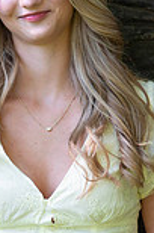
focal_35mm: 366
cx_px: 36
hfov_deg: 3.7
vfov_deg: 5.6
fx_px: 2359
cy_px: 166
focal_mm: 125
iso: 160
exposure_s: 1/320
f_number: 4
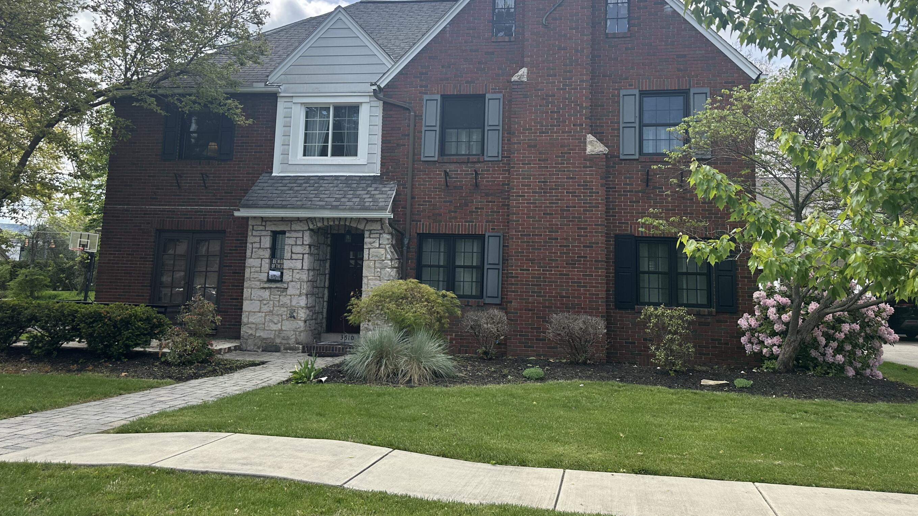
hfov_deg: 66.0
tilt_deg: +8.3
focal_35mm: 29
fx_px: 706
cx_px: 481
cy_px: 202
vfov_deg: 40.0
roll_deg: -1.5
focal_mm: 6.86
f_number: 1.78
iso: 80
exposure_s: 1/1880
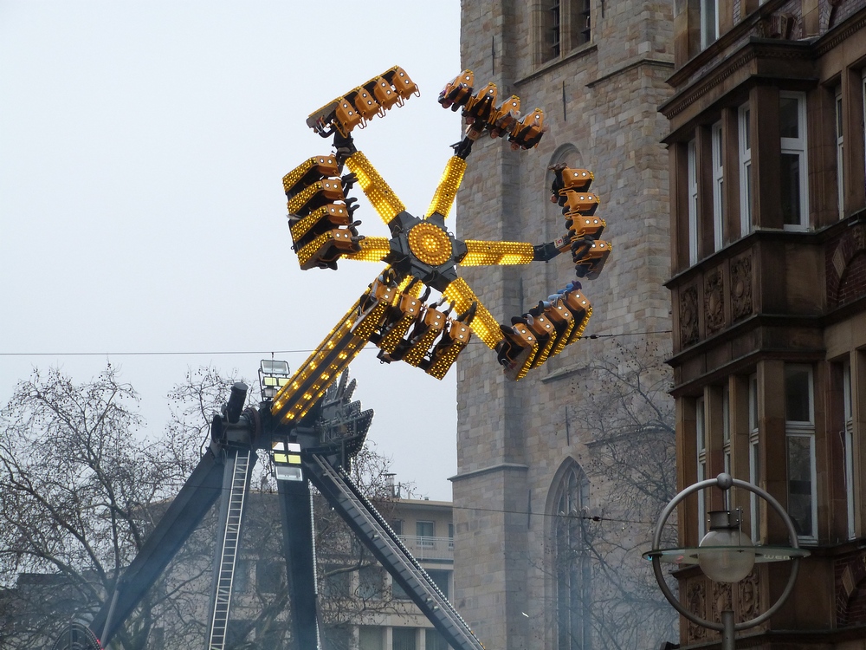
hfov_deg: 17.0
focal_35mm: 116
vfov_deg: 12.8
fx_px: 2902
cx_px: 433
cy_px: 325
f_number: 3.5
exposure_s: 1/250
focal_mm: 20.8
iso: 250
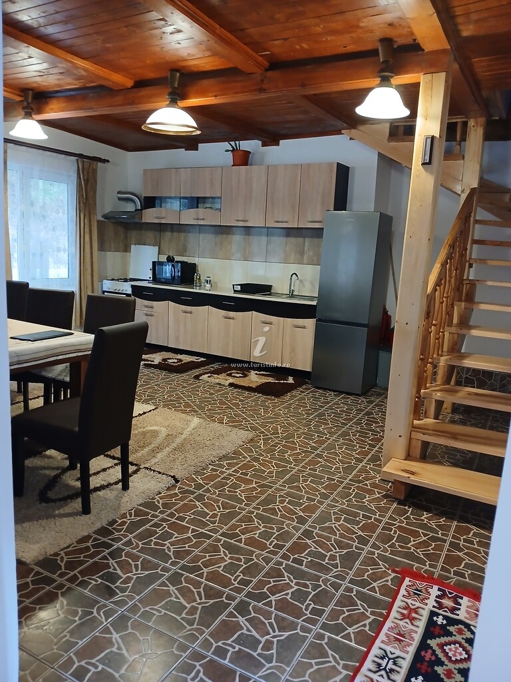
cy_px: 341
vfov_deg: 67.3
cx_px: 256
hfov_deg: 53.1
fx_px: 512
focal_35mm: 26
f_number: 1.8
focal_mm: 3.98
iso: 400
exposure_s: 1/25
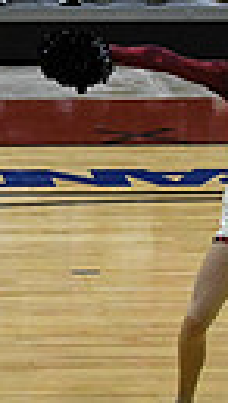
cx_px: -531
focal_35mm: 495
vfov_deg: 4.4
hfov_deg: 2.4
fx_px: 5296
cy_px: 320
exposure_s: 1/500
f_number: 4
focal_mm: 70
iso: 4000
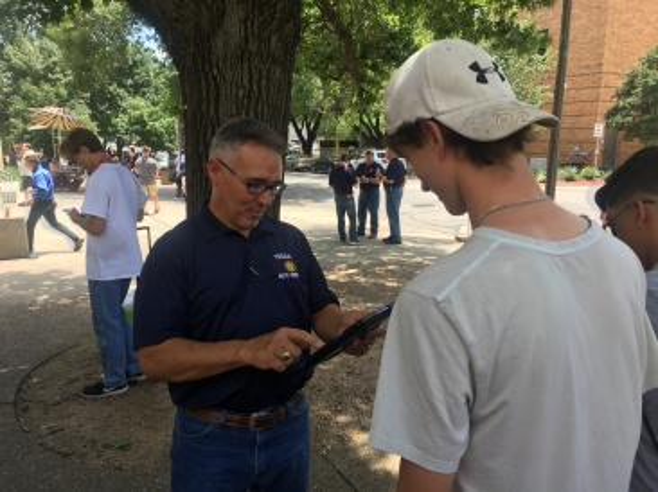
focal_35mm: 29
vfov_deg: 48.2
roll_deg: +0.8
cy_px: 246
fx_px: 551
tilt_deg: -10.6
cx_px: 329
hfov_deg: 61.7
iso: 25
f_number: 2.2
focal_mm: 4.15
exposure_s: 1/303
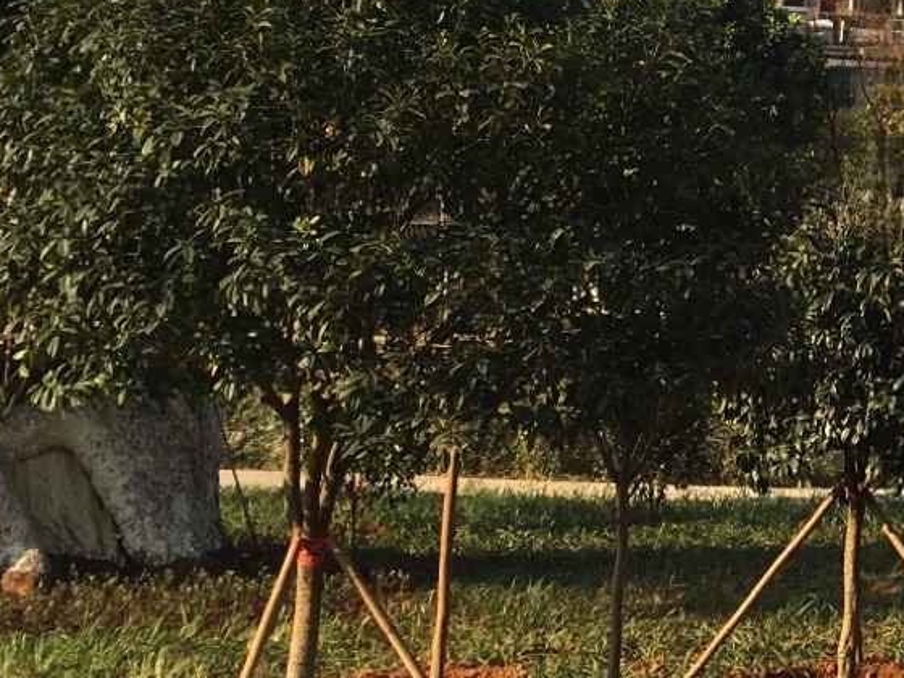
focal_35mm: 106
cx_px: 1253
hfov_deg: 17.2
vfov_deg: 13.3
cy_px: -278
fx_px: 2768
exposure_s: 1/894
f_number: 2.2
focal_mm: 4.15
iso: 25
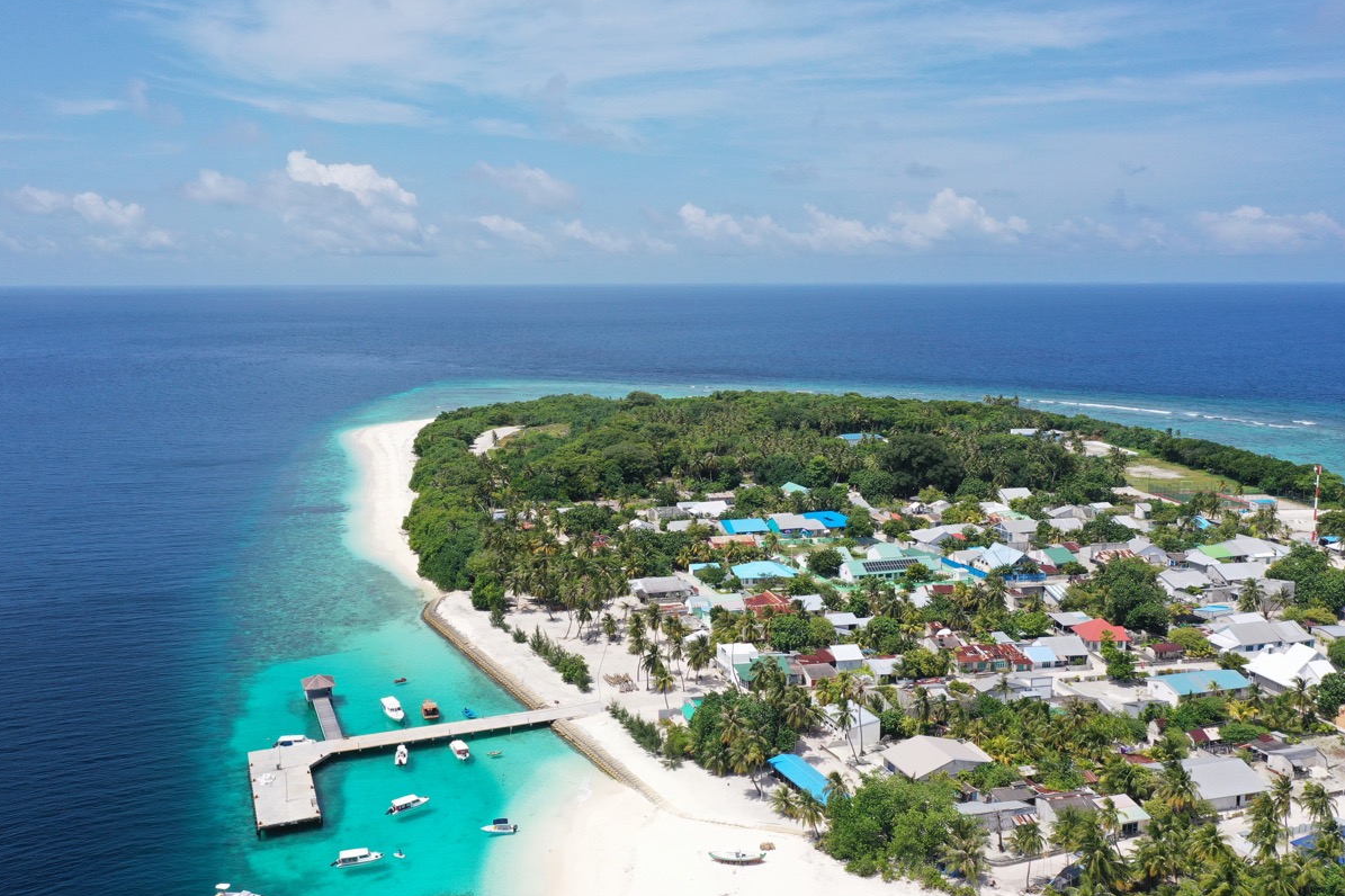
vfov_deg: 43.6
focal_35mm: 30
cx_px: 640
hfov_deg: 61.9
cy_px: 451
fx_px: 1120
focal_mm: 10.26
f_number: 6.3
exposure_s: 1/500
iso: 100
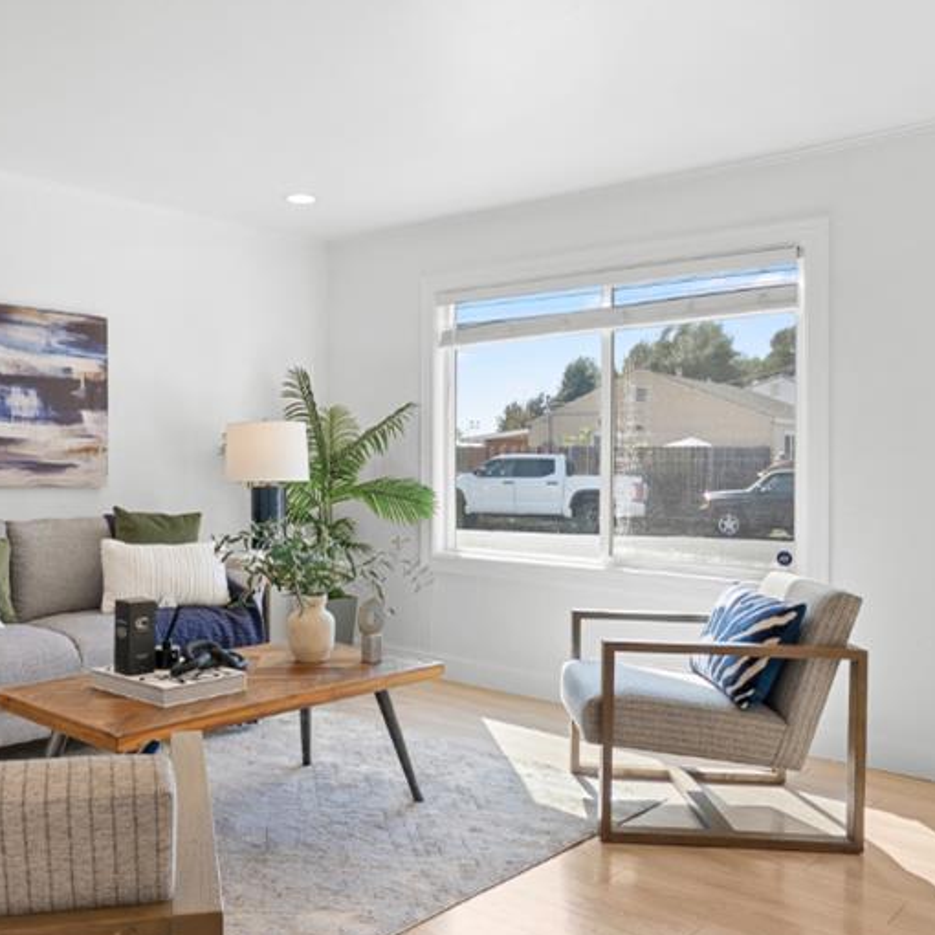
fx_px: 917
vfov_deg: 53.9
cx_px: 356
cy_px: 526
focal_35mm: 30
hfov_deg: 53.5
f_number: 8
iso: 125
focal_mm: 12
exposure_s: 1/8
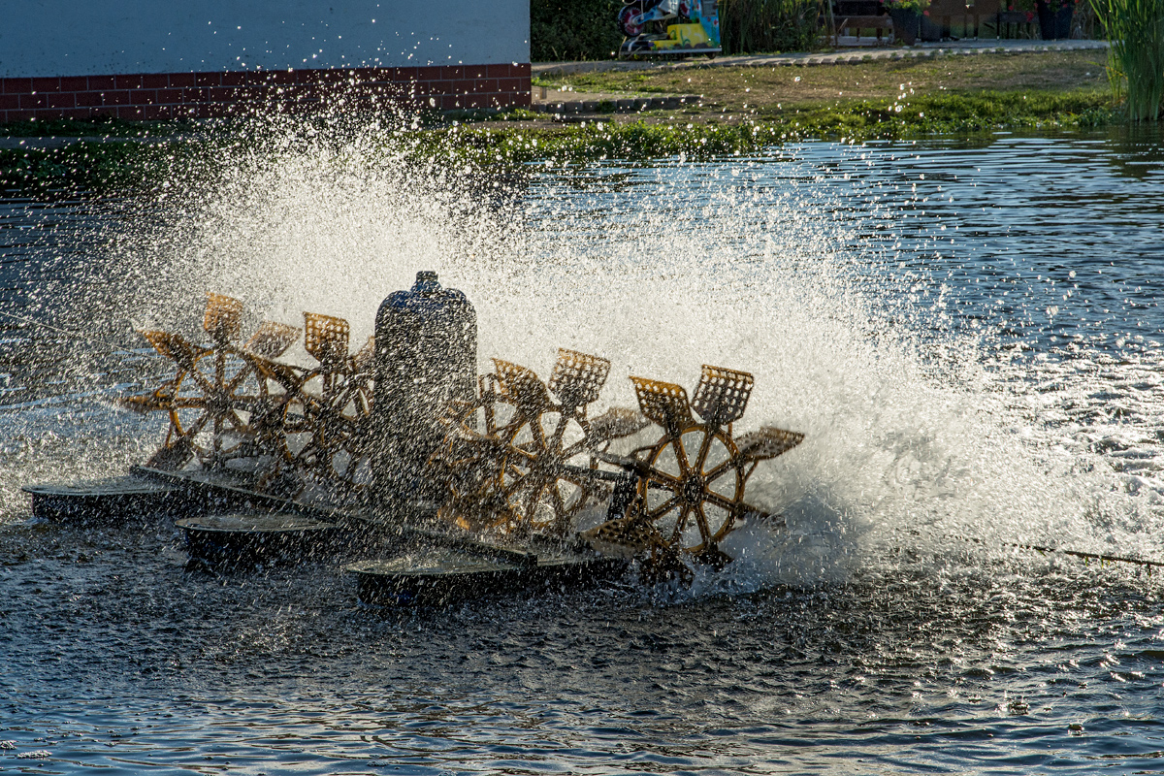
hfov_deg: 21.9
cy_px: 388
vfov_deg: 14.7
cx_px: 582
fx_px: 3007
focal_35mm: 93
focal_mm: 62
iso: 200
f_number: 13
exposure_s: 1/320
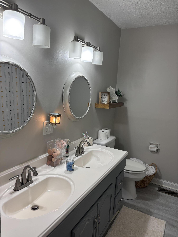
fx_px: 178
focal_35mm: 26
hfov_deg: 53.1
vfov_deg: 67.3
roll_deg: -3.8
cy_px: 118
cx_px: 89
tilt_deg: -10.2
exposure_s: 1/60
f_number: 1.6
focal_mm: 5.96
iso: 100
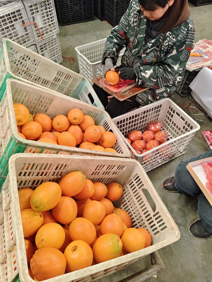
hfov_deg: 58.9
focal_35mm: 23
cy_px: 141
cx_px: 106
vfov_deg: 73.9
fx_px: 188
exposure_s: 1/450
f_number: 1.88
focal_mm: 5.56
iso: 4150
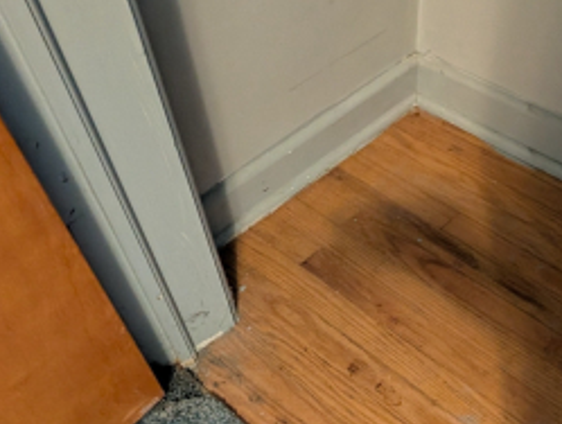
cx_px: 350
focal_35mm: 32
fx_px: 521
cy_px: 383
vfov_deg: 40.8
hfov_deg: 56.1
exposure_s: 1/20
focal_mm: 2.02
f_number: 1.7
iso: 651
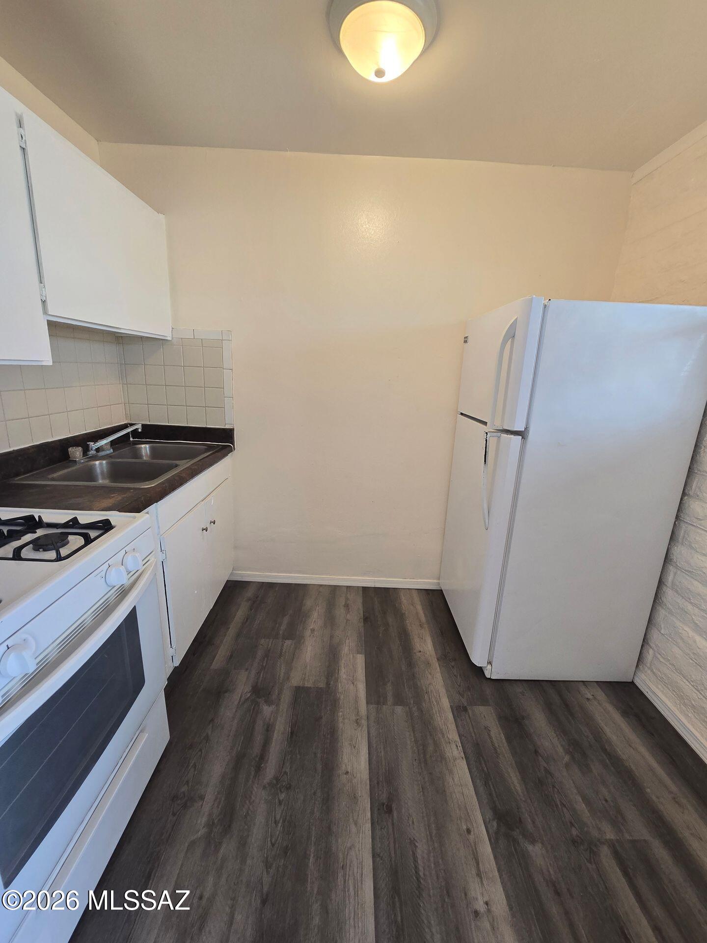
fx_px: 354
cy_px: 472
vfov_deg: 106.2
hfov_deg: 89.9
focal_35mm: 13
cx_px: 354
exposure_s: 1/60
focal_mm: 2.2
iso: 125
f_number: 2.2
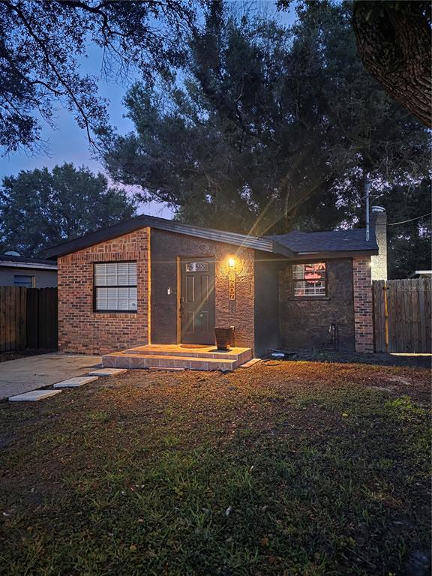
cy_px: 288
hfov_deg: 58.9
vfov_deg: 73.9
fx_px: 383
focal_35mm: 23
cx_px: 216
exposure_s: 1/20
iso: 2000
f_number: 1.7
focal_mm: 6.3
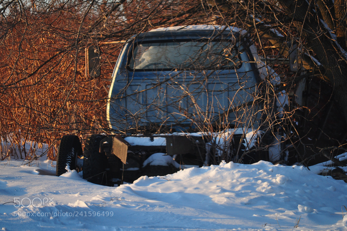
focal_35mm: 285
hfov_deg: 7.2
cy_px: 116
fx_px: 2744
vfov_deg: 4.8
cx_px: 174
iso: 640
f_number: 5.6
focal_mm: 190
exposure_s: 1/250
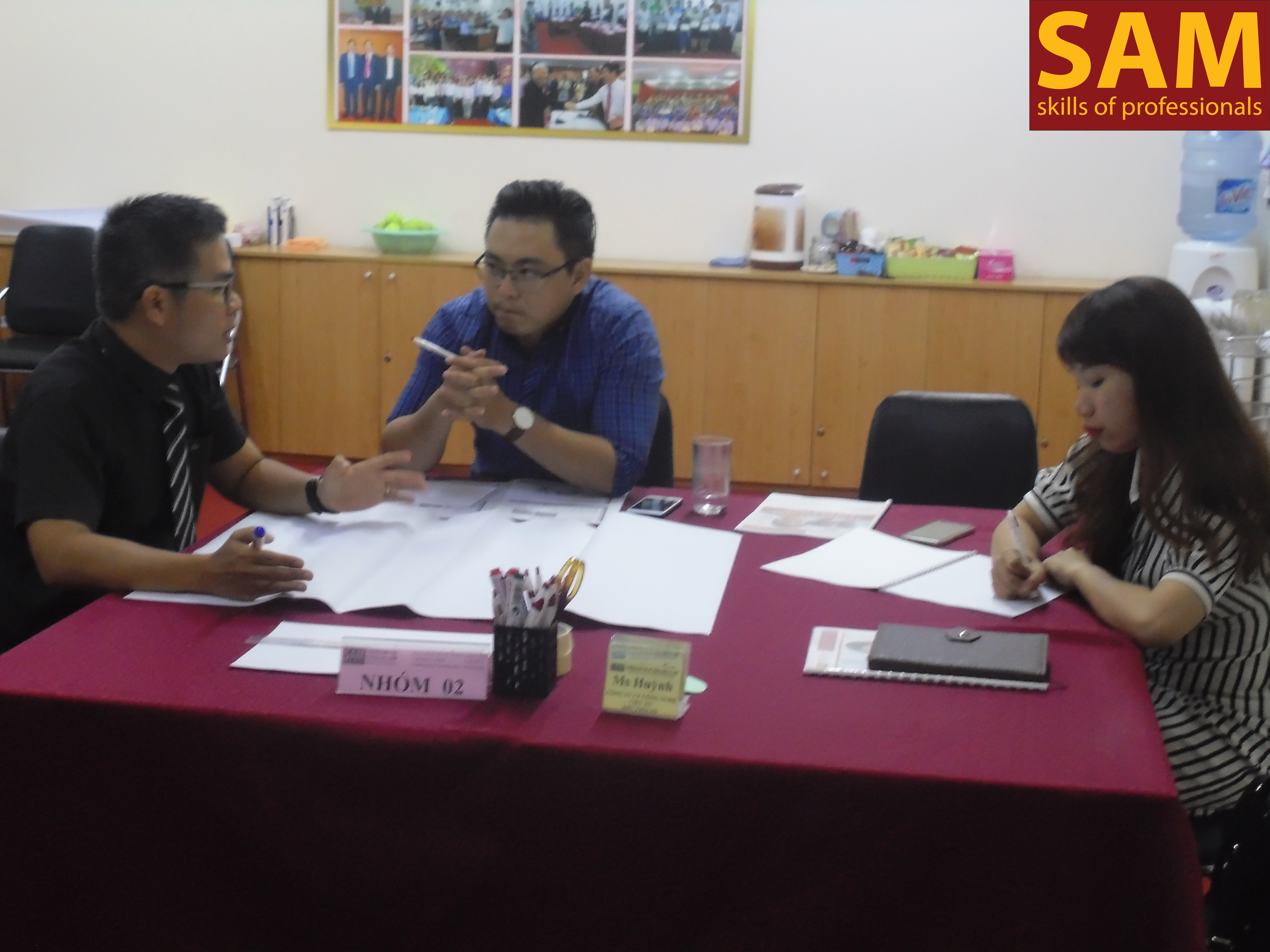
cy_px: 476
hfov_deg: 34.3
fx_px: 2055
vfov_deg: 26.1
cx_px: 635
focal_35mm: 56
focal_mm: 10.1
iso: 400
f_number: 5.2
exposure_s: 1/13
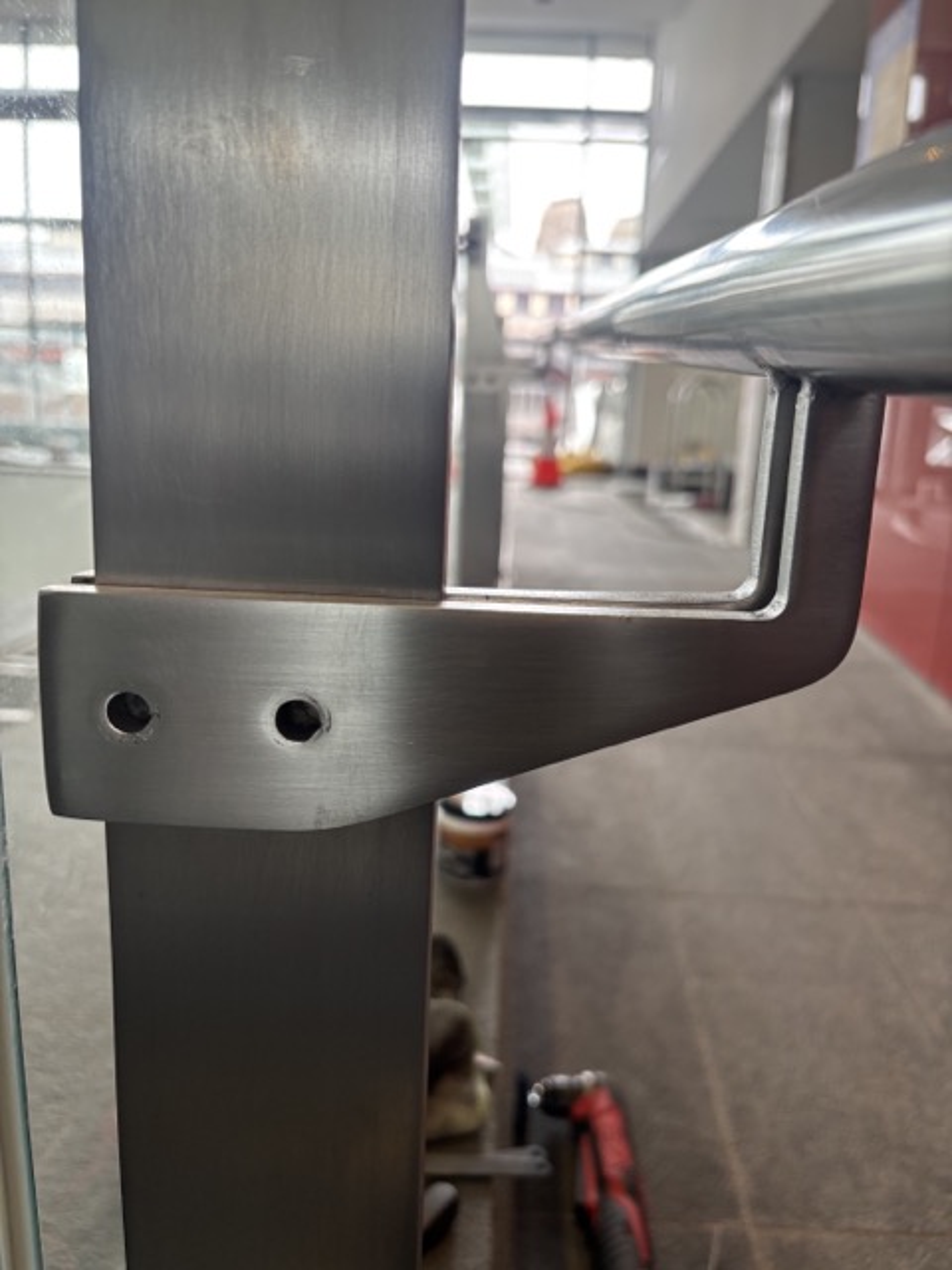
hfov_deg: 53.1
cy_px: 635
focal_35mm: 26
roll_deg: -3.7
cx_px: 476
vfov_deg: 67.3
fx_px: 953
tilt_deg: -13.2
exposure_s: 1/121
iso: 125
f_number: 1.6
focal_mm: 5.96
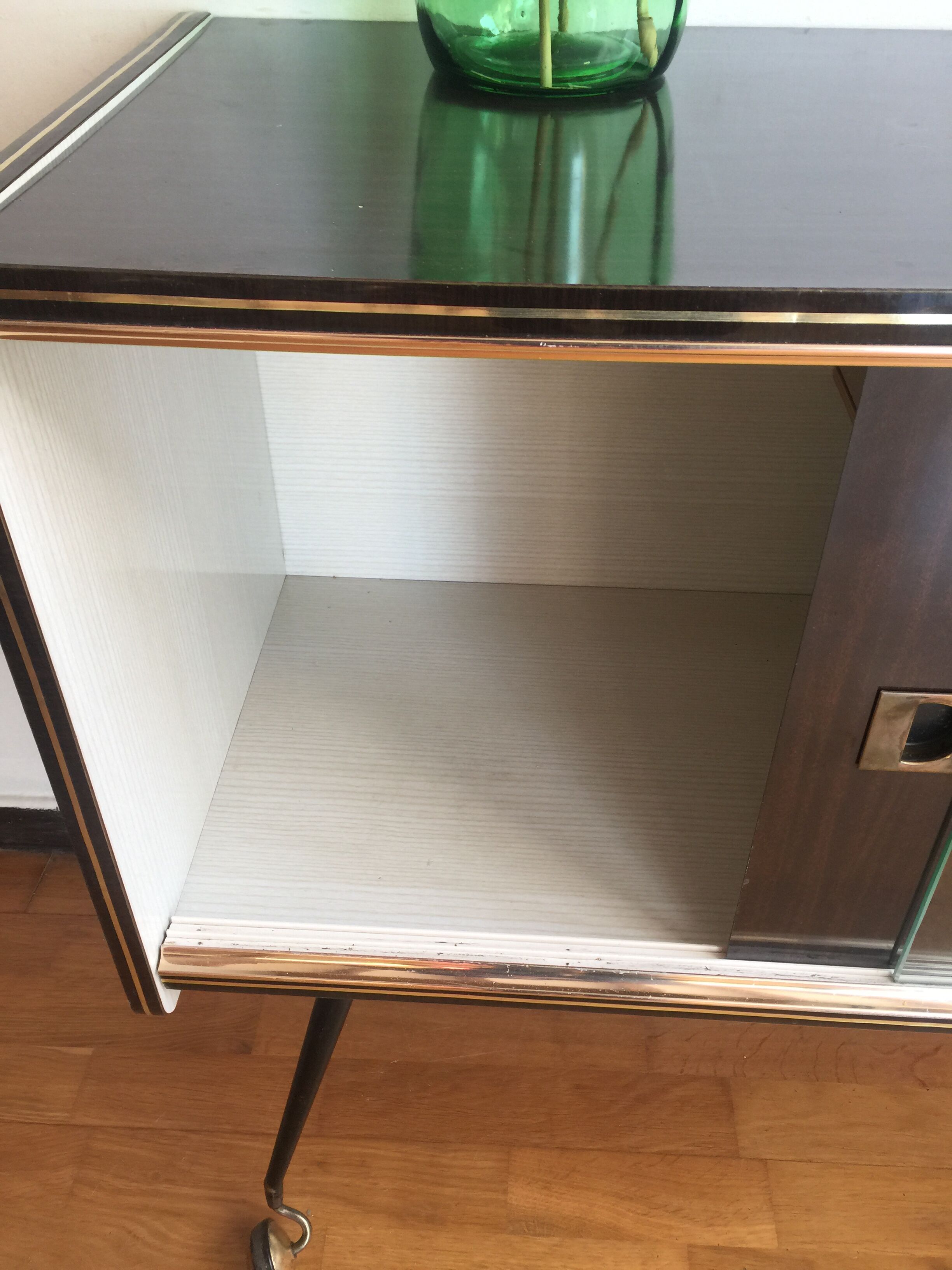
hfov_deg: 48.2
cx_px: 476
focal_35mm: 29
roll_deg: +1.8
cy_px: 635
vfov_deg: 61.7
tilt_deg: -40.3
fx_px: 1063
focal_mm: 4.15
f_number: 2.2
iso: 32
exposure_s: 1/33
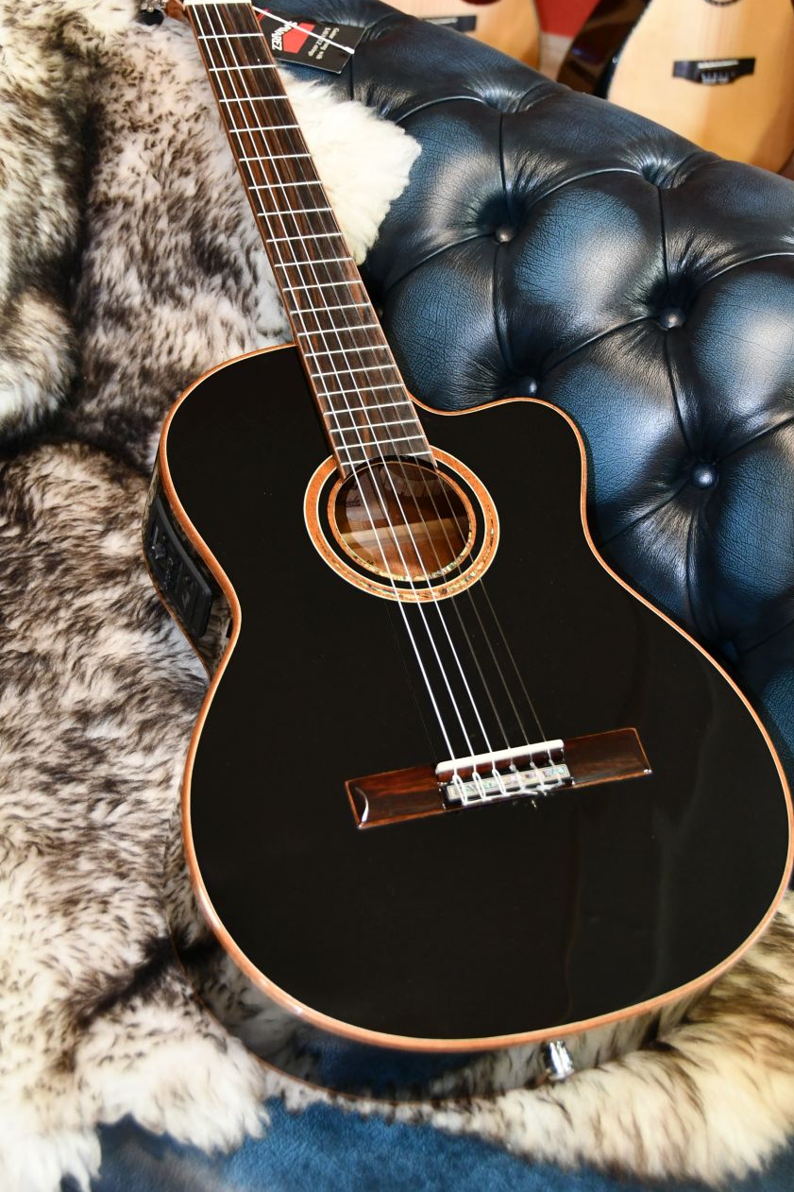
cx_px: 378
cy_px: 480
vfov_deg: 35.5
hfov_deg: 24.2
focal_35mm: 56
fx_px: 1853
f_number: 4
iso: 1400
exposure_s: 1/60
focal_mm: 31
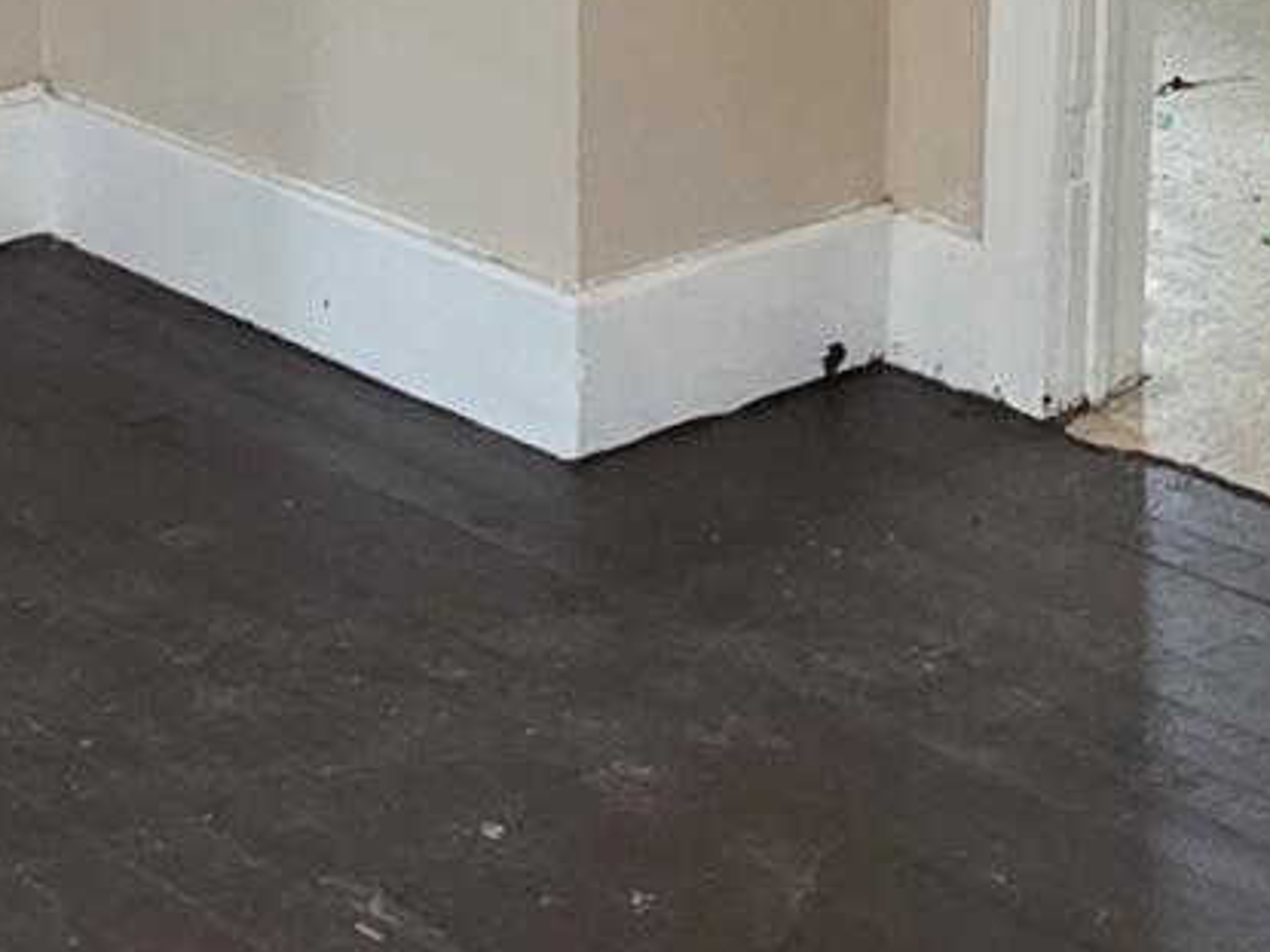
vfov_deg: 15.4
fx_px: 3448
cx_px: 465
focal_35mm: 94
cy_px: -52
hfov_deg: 20.8
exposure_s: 1/50
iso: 320
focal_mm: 2.2
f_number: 1.9
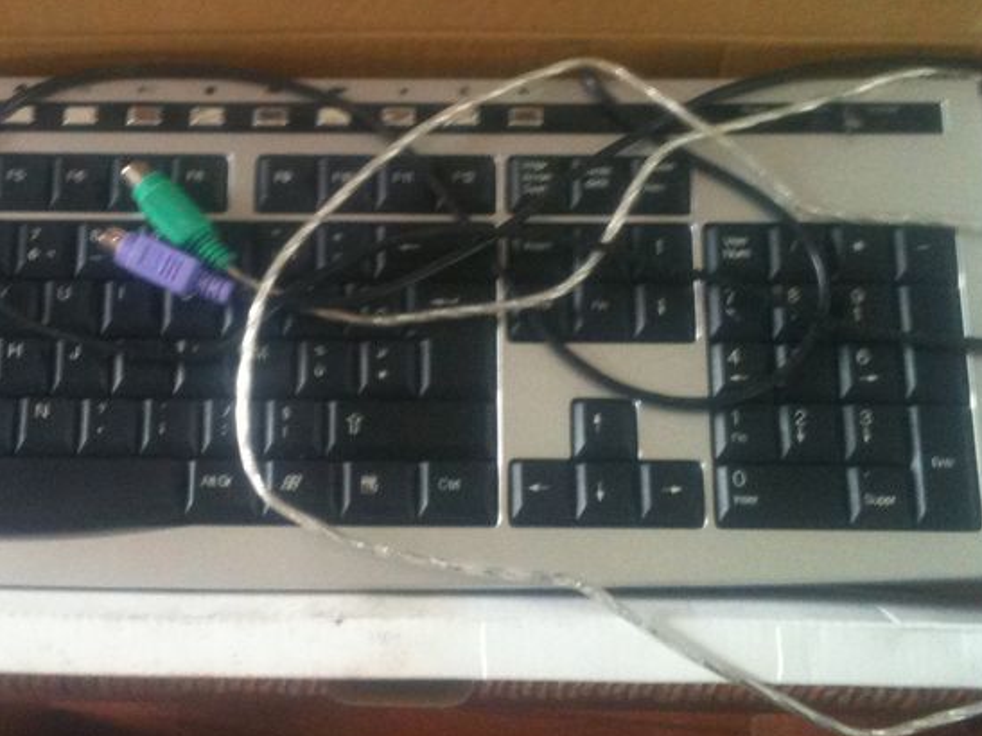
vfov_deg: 22.8
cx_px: 379
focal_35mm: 64
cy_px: 253
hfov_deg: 30.2
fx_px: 1815
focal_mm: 3.85
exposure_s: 1/15
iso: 250
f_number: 2.8
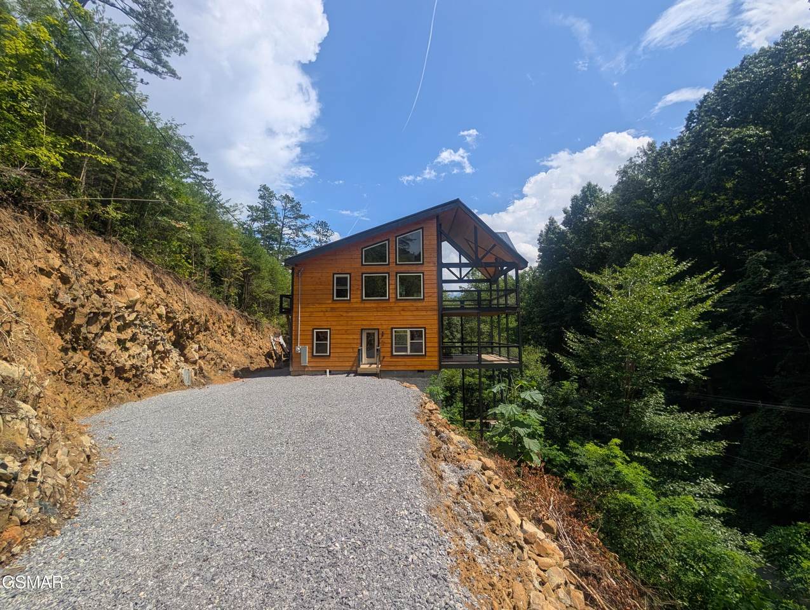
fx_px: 281
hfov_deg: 110.5
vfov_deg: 94.6
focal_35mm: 12
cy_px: 305
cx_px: 405
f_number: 1.7
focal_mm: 2.02
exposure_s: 1/4878
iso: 56
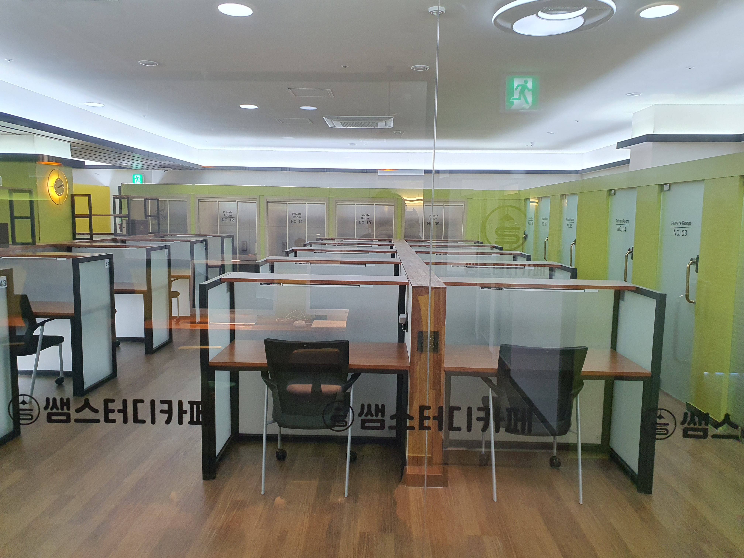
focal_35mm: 26
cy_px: 279
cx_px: 372
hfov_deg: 67.3
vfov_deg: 53.1
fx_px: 559
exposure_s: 1/120
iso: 200
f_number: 2.4
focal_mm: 4.3
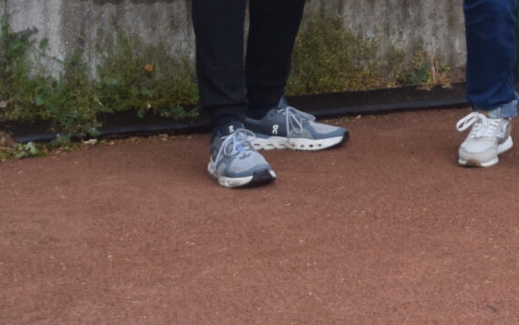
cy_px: -197
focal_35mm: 163
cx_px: 643
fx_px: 2306
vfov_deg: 7.9
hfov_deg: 12.5
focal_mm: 30
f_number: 4.2
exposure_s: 1/1000
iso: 800
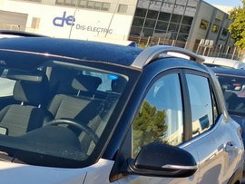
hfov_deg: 22.0
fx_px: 567
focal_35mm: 80
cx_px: -72
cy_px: 257
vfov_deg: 17.1
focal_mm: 4
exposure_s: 1/476
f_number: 1.8
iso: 20
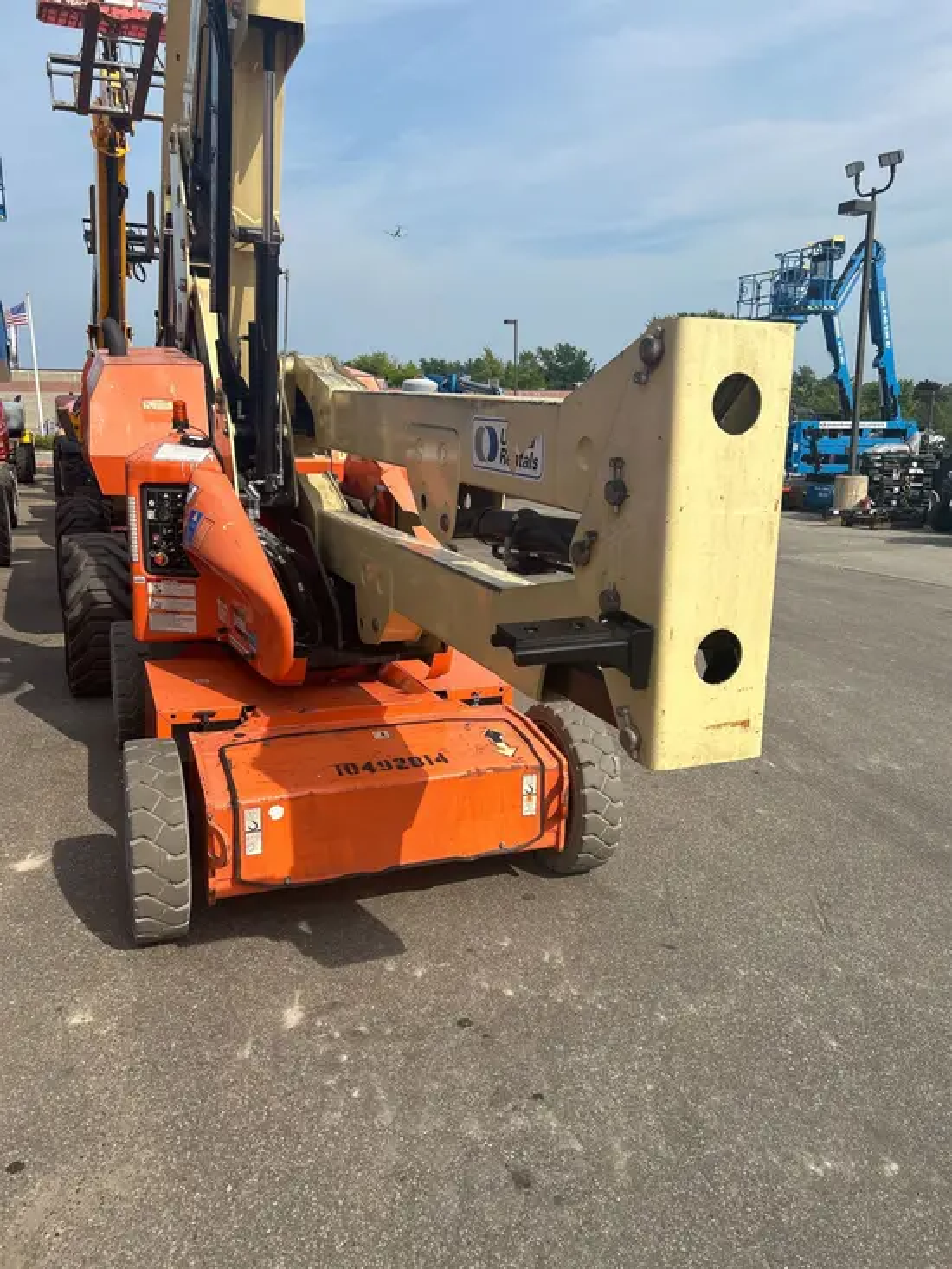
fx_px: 953
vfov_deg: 67.3
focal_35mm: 26
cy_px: 634
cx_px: 476
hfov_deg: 53.1
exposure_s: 1/4831
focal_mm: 5.7
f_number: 1.5
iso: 50
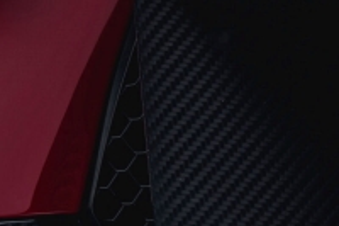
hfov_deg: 7.2
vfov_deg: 4.7
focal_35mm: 288
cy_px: 291
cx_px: 183
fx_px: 2710
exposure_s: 3.2
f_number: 9
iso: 200
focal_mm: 48
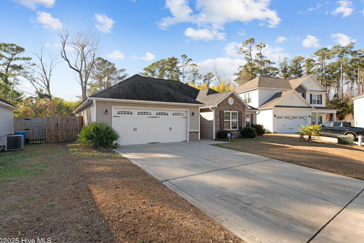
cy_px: 124
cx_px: 188
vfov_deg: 61.9
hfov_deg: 84.0
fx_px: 202
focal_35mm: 20
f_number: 9
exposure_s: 1/125
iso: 100
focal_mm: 19
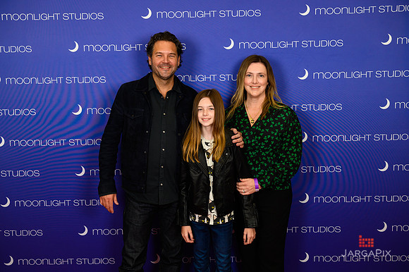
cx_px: 204
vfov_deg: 33.4
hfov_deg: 48.5
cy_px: 136
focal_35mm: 40
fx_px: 454
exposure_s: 1/250
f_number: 5.6
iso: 1600
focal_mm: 40
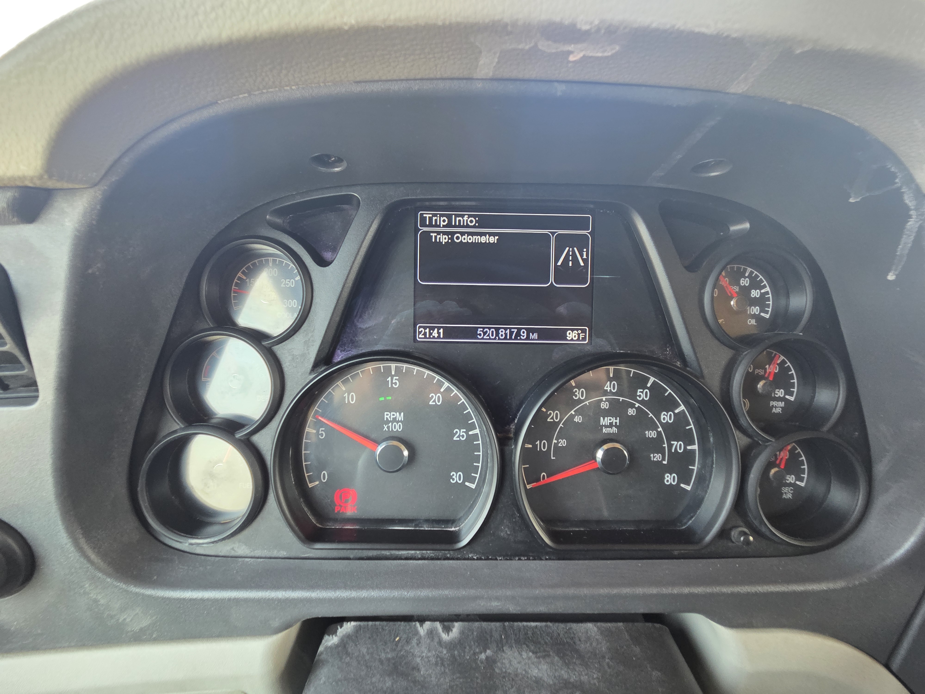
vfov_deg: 89.9
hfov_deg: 106.2
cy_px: 347
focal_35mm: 13
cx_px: 462
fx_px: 347
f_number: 2.2
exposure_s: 1/120
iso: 200
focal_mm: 2.2
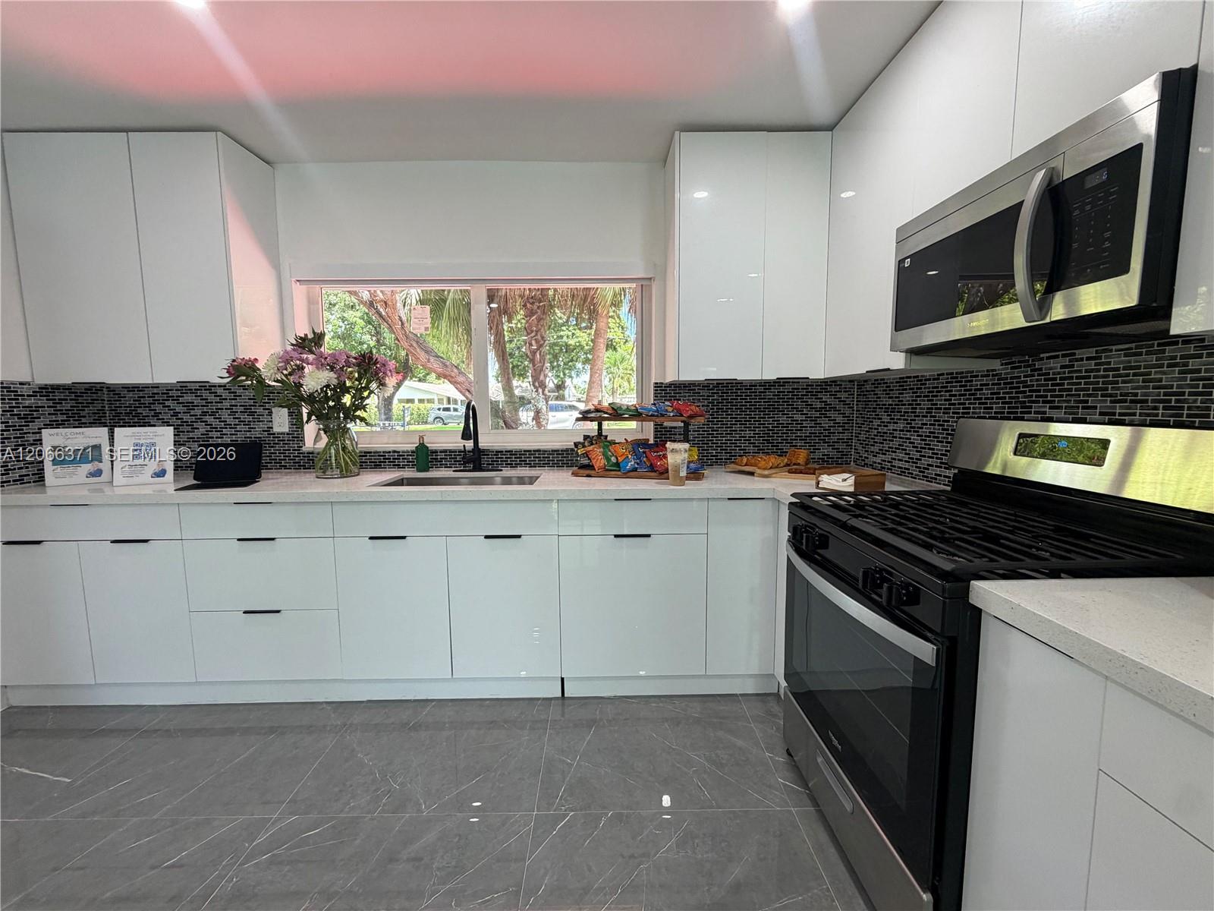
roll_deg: +0.5
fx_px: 491
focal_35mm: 14
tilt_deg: -6.4
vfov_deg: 85.7
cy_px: 456
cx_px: 607
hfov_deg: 102.1
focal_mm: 2.22
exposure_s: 1/120
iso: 160
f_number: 2.2
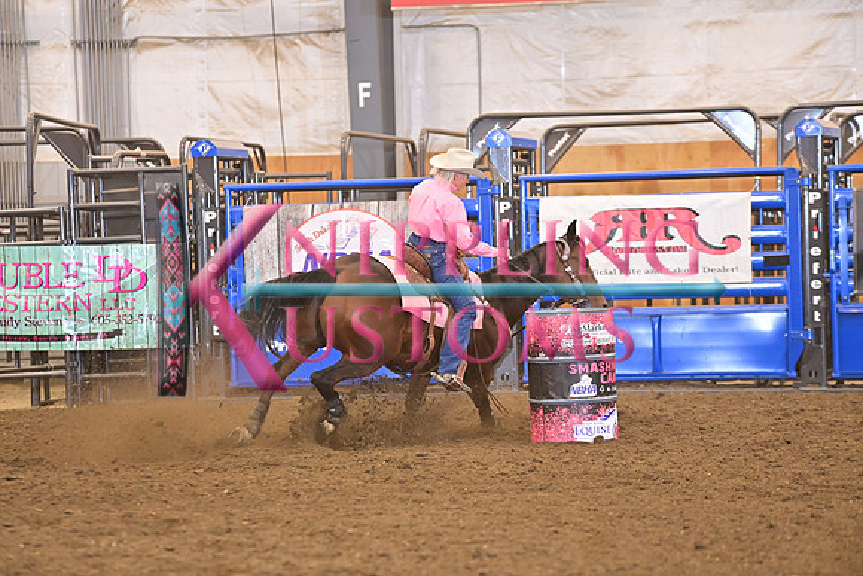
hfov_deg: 10.3
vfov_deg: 6.9
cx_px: 432
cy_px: 288
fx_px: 4795
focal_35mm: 200
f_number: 3.5
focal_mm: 200
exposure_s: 1/250
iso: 2500
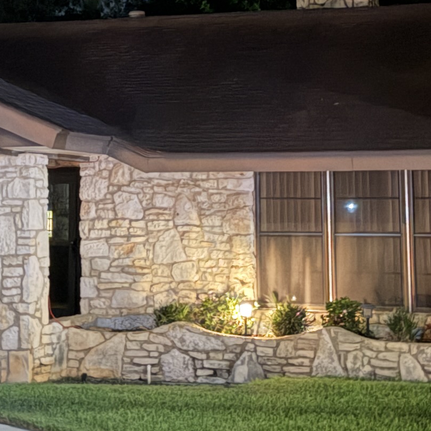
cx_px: 106
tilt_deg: +8.0
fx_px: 1493
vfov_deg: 16.2
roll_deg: +0.5
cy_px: 22
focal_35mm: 106
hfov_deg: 16.3
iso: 3200
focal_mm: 6.76
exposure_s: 1/2
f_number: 1.78
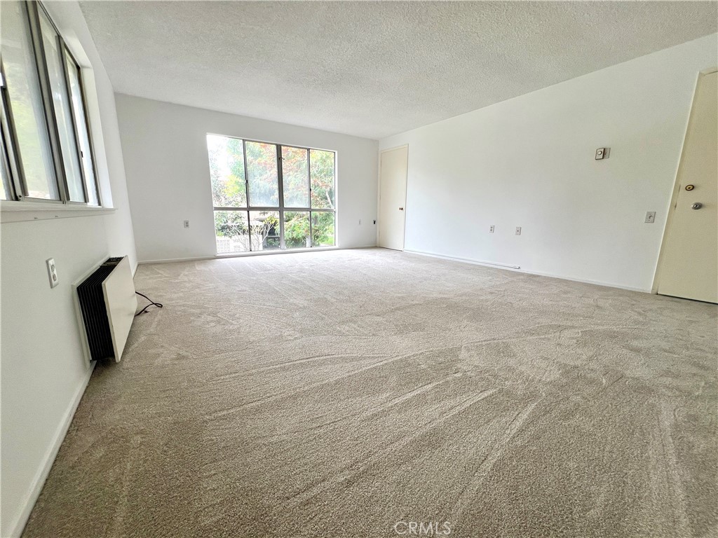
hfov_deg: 106.2
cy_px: 269
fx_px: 270
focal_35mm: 13
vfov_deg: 89.9
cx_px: 359
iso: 32
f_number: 1.8
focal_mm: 1.57
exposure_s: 1/99
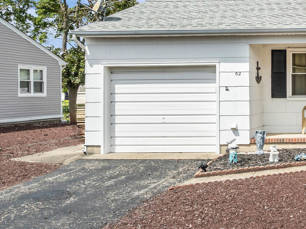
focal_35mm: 59
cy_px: 98
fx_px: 521
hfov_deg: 28.3
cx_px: 371
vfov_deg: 24.8
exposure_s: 1/1600
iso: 110
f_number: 2.8
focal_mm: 12.29
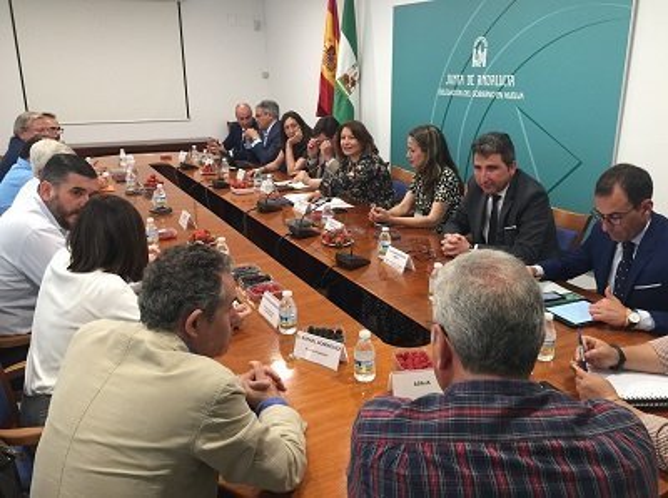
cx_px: 334
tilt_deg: -16.4
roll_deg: -0.7
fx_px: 558
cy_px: 249
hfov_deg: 61.8
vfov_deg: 48.0
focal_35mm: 29
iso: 64
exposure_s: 1/17
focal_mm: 4.15
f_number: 2.2
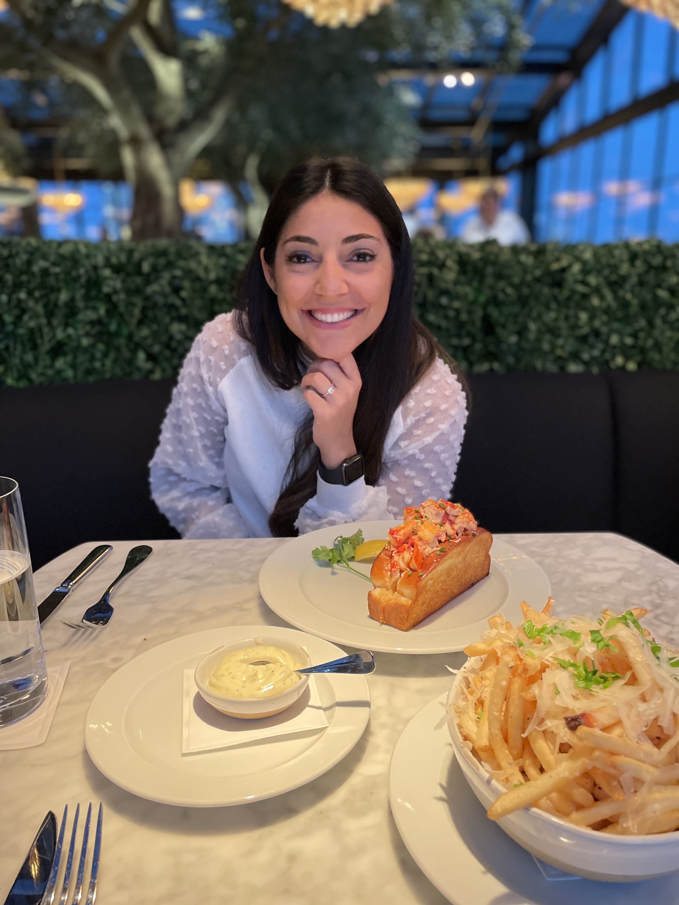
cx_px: 340
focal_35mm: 26
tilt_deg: -15.7
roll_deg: +0.6
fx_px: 680
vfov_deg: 67.3
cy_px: 452
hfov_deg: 53.1
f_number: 1.6
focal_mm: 4.2
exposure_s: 1/40
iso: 400
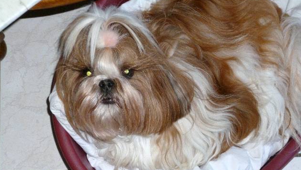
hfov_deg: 24.7
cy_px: 100
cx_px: 149
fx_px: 687
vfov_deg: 14.1
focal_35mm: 86
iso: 400
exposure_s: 1/125
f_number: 4.9
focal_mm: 13.9
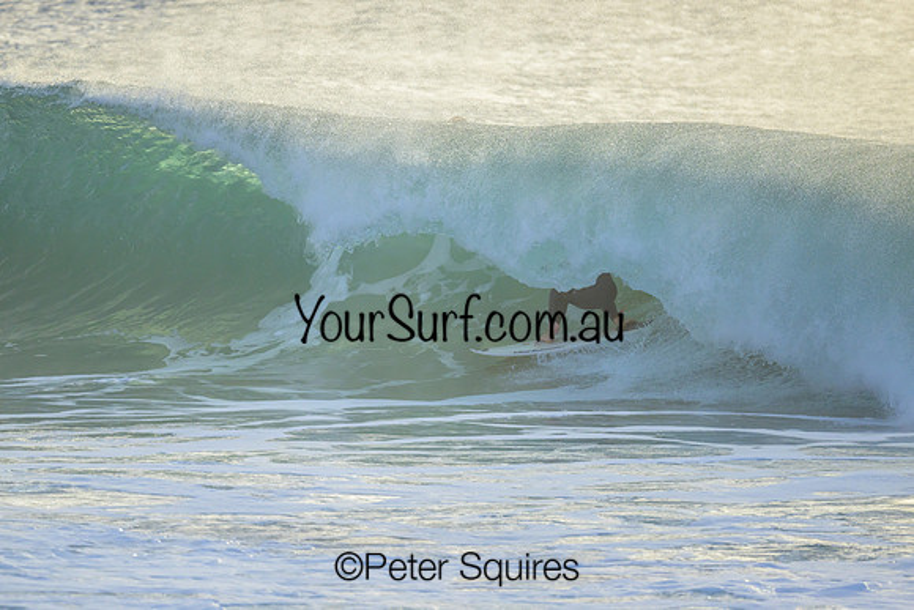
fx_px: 20315
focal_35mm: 800
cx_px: 457
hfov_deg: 2.6
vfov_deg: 1.7
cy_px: 305
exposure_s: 1/2500
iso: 1400
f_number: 6.3
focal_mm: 800
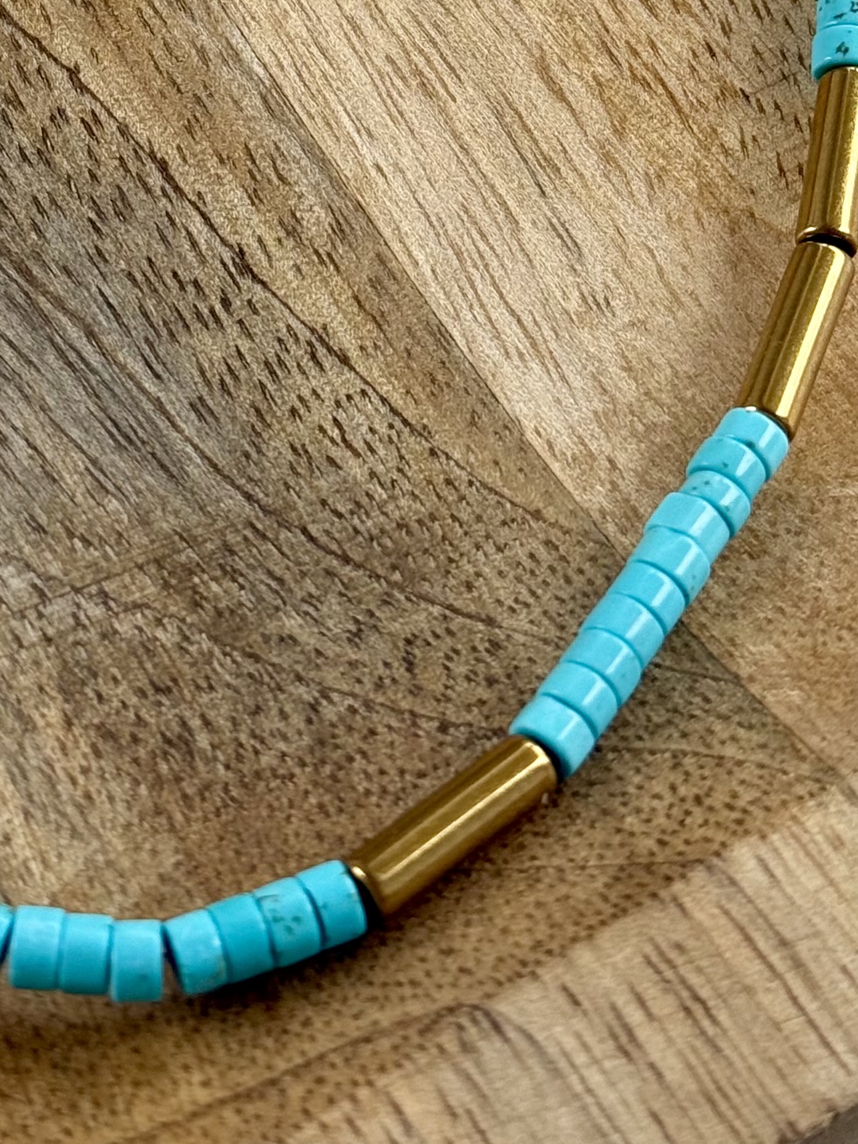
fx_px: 3734
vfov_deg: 17.0
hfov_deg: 13.1
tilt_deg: -59.3
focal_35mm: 113
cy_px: -35
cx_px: 194
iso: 64
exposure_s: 1/121
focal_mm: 6.76
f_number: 1.78
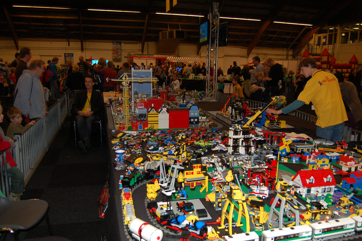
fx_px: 311
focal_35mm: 31
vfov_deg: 42.2
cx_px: 196
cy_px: 131
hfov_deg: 60.2
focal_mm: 18
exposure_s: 1/60
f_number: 3.5
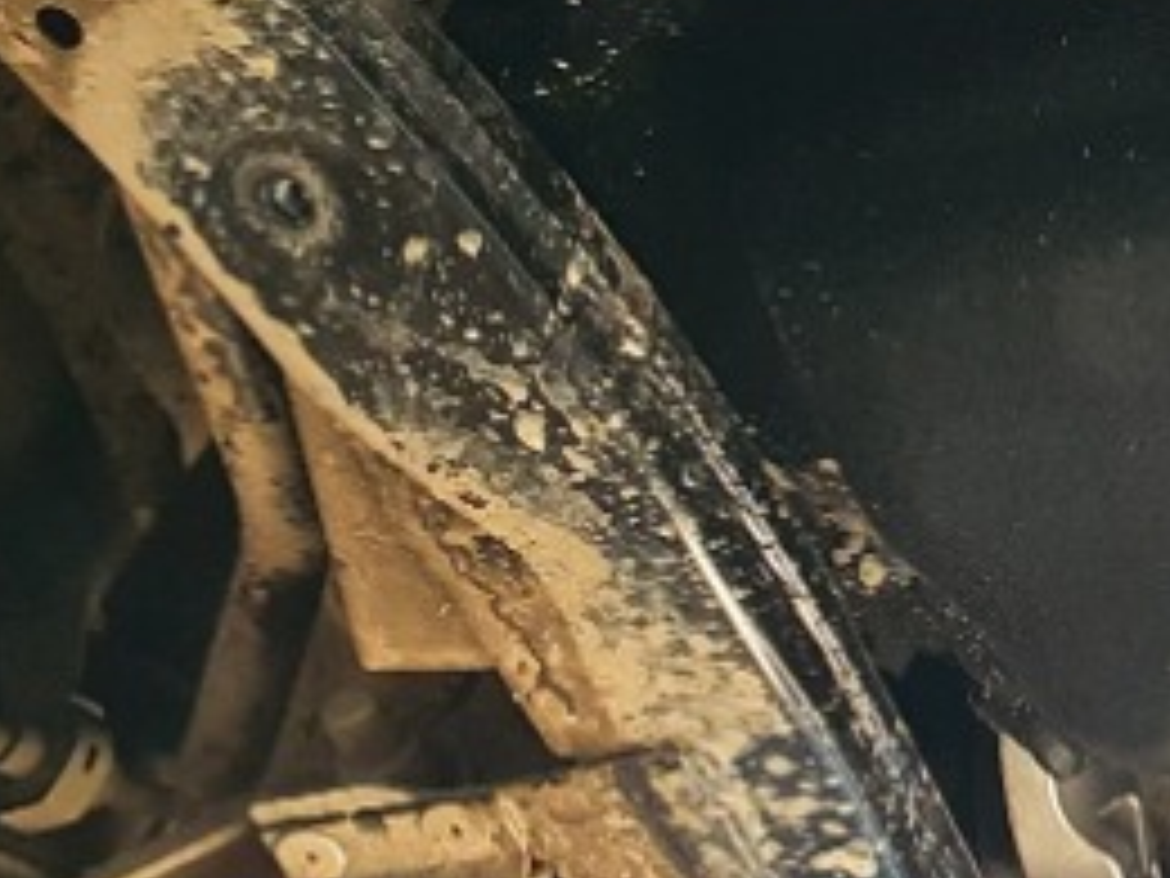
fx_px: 4056
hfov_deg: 14.4
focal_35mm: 120
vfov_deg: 12.3
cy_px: 531
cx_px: 2110
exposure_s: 1/50
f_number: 2.4
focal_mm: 4.32
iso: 400
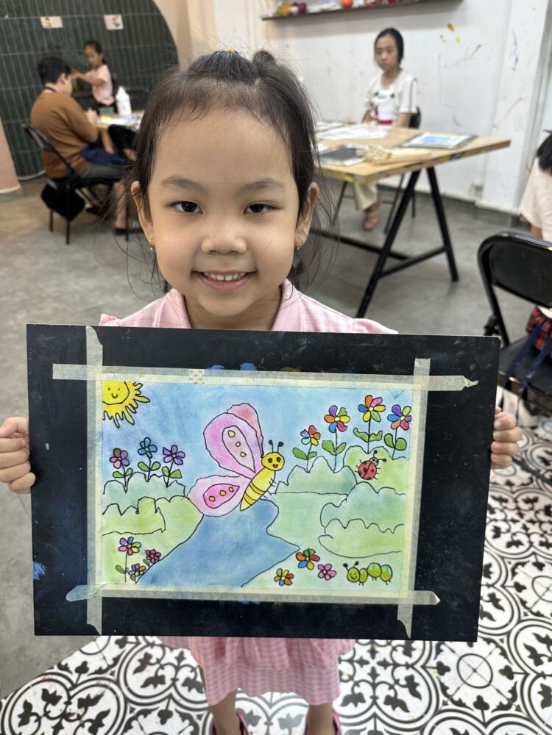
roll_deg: +1.9
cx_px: 276
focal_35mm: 24
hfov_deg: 56.8
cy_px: 368
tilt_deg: -31.0
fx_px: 510
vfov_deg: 71.6
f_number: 1.78
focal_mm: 6.86
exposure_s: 1/100
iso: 64
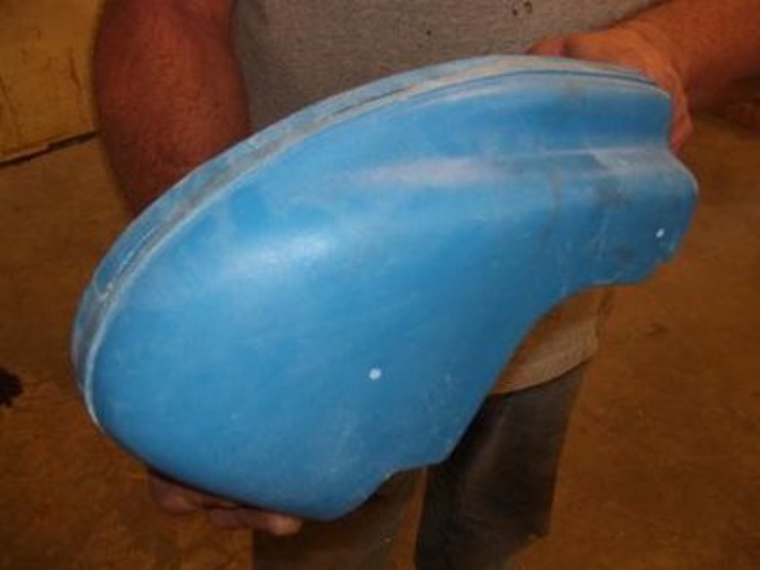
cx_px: 380
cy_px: 285
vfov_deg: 39.7
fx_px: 790
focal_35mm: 36
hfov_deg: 51.4
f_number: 2.7
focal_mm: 6
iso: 80
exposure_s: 1/60
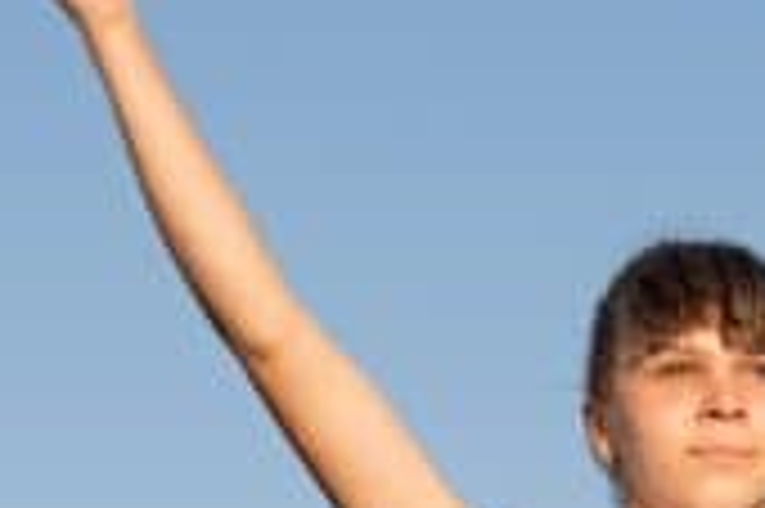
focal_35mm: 302
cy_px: 1171
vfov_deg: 4.5
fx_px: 6411
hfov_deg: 6.8
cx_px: 680
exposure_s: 1/640
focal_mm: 50
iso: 160
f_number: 3.5
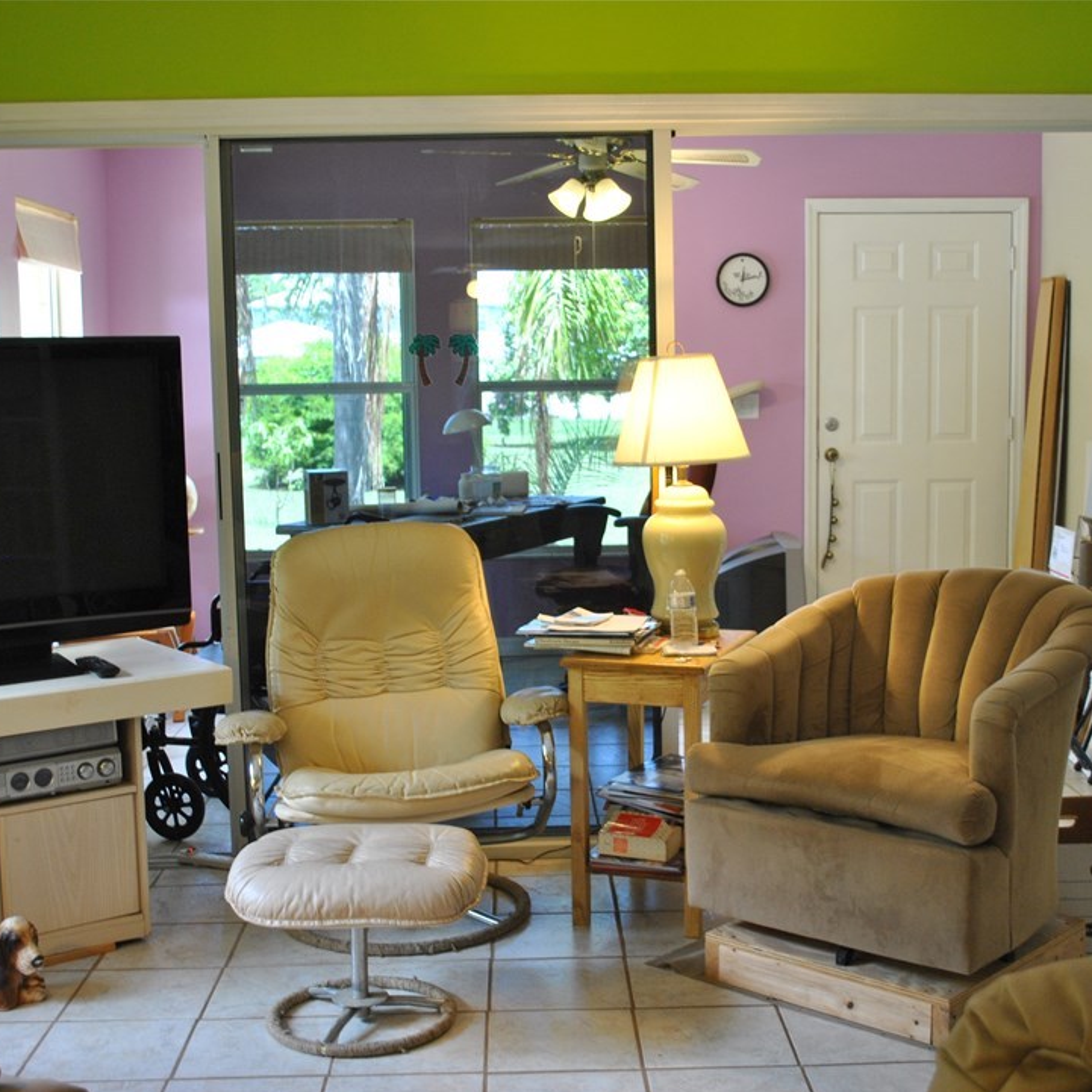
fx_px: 1642
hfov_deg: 36.8
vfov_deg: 36.8
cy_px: 547
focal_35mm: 46
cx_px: 555
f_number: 4
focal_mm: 24
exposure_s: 1/30
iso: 360
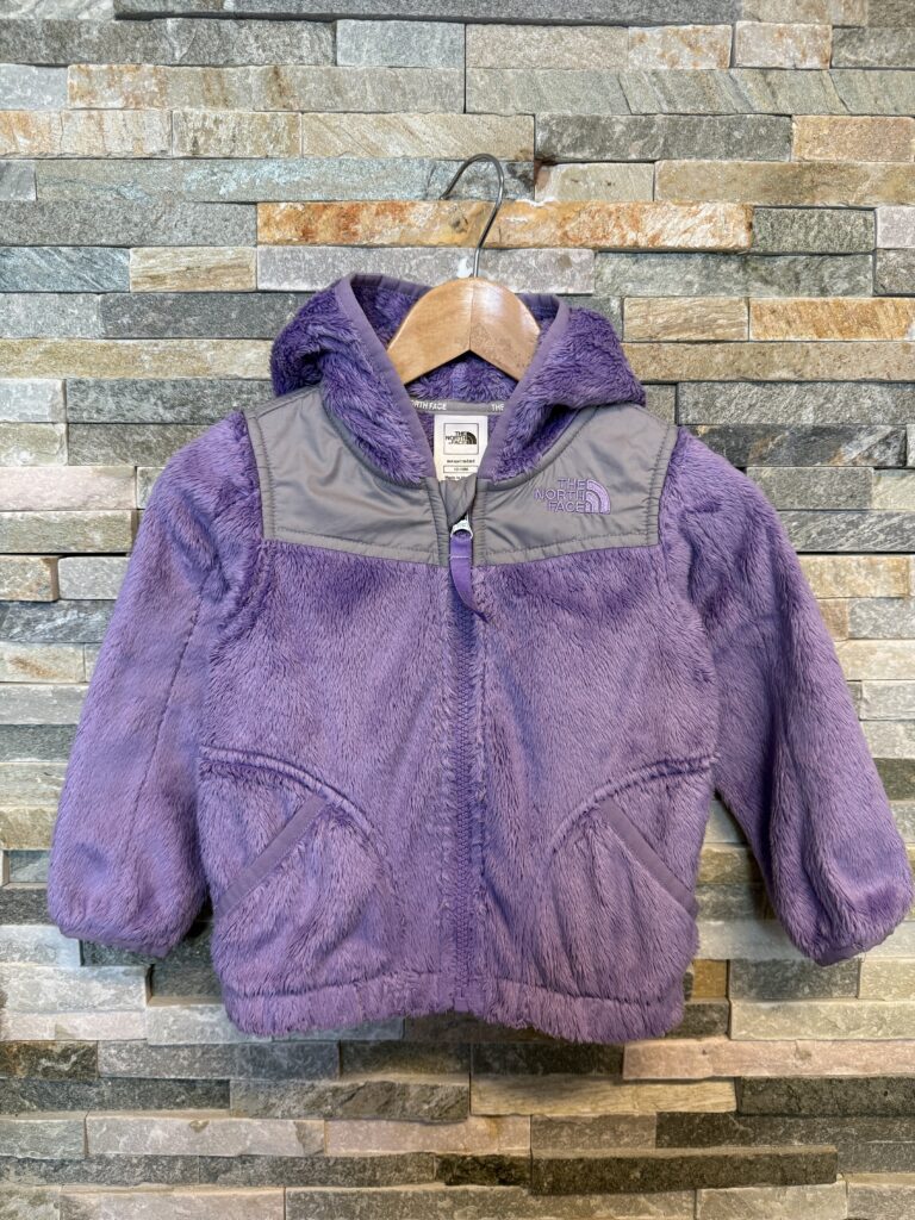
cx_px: 458
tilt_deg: -5.0
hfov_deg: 56.8
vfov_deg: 71.6
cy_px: 610
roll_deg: +0.0
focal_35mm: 24
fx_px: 846
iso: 125
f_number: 1.78
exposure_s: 1/50
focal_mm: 6.76
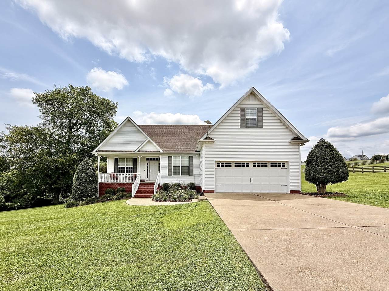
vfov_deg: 85.7
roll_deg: +0.0
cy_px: 146
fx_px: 157
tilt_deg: +6.4
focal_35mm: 14
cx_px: 194
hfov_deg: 102.1
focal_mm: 2.22
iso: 20
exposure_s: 1/1534
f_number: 2.2
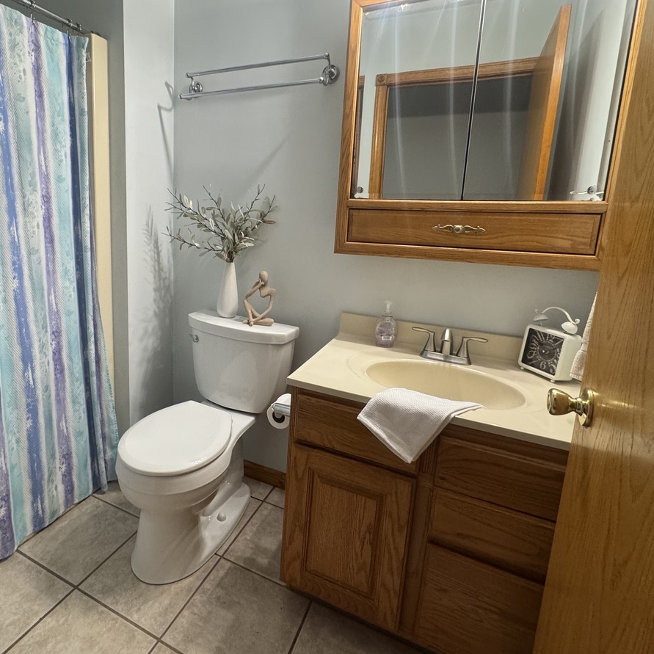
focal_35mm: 20
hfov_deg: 73.6
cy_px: 288
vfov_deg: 74.5
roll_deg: -1.8
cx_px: 248
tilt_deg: -10.6
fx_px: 427
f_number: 2.2
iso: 250
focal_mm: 2.22
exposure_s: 1/120
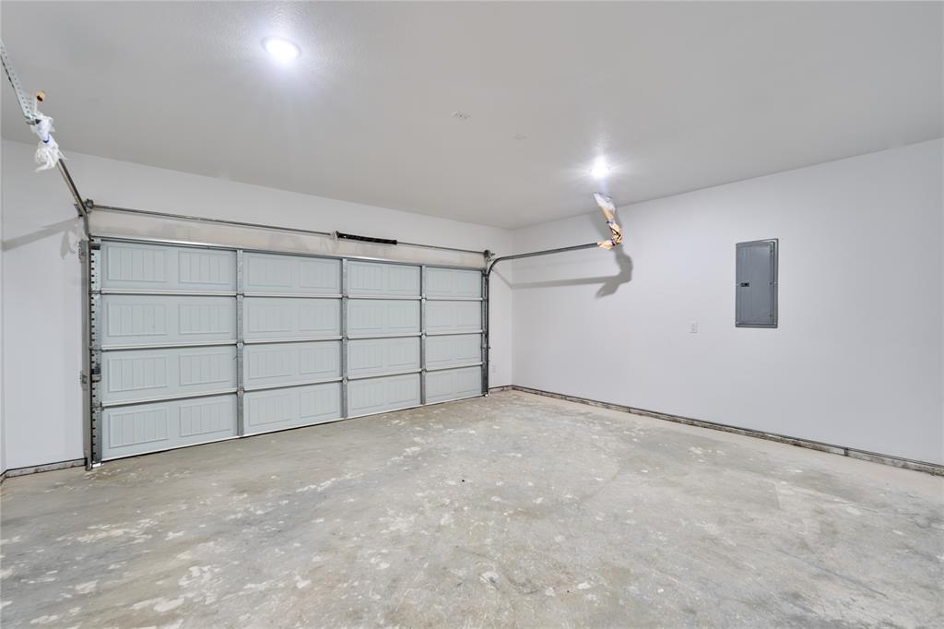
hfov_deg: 96.8
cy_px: 314
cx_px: 472
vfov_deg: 73.7
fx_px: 419
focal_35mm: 16
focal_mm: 16
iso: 100
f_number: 9
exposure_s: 1.3
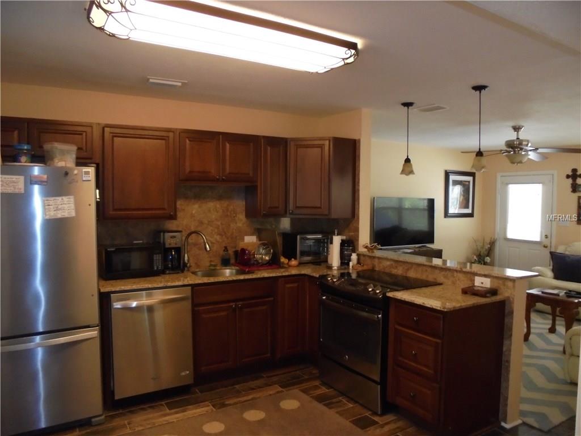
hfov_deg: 67.3
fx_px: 436
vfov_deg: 53.1
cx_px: 290
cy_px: 218
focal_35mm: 26
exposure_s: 1/50
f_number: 3.5
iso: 400
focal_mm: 4.6
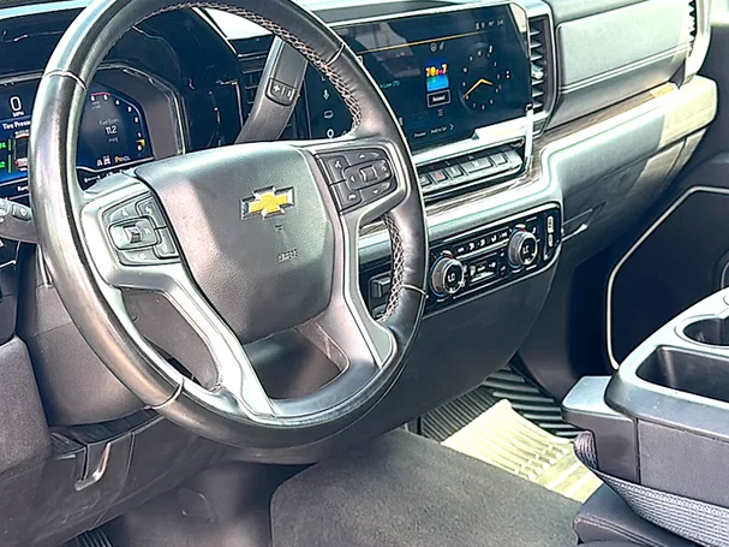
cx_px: 363
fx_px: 947
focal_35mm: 45
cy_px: 257
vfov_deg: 32.2
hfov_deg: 42.1
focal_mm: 6.86
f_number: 1.78
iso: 80
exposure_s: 1/194
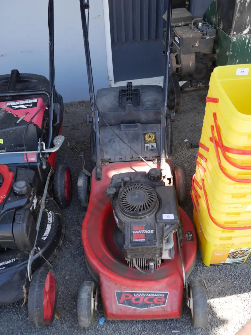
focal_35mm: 32
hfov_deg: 44.2
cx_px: 126
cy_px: 168
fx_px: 309
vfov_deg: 56.8
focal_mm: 16
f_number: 3.6
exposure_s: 1/160
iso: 200
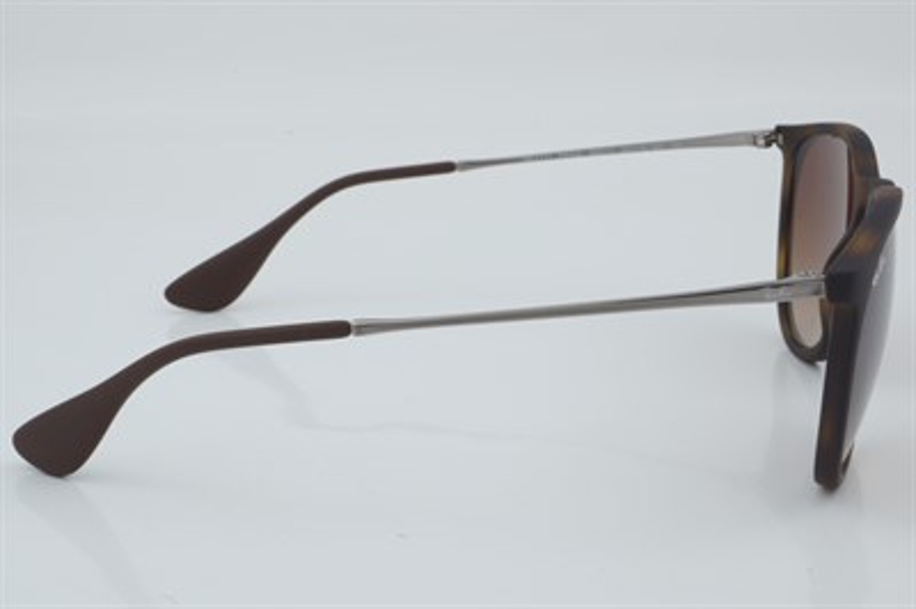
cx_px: 458
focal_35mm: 75
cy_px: 304
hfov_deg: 27.0
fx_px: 1907
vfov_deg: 18.2
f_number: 29
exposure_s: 1/4
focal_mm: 50
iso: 100
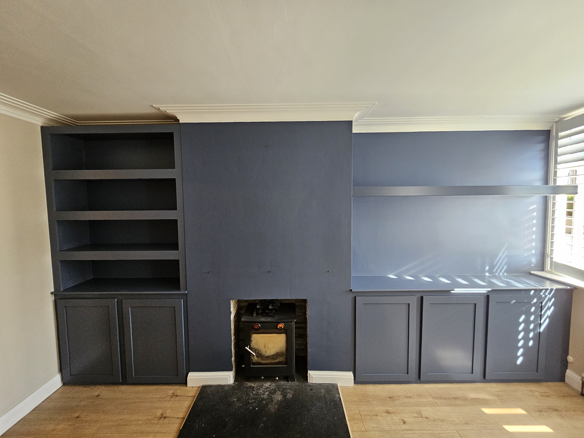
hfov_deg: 106.2
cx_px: 292
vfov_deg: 89.9
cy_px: 219
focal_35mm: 13
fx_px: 219
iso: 400
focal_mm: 2.2
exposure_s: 1/100
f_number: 2.2
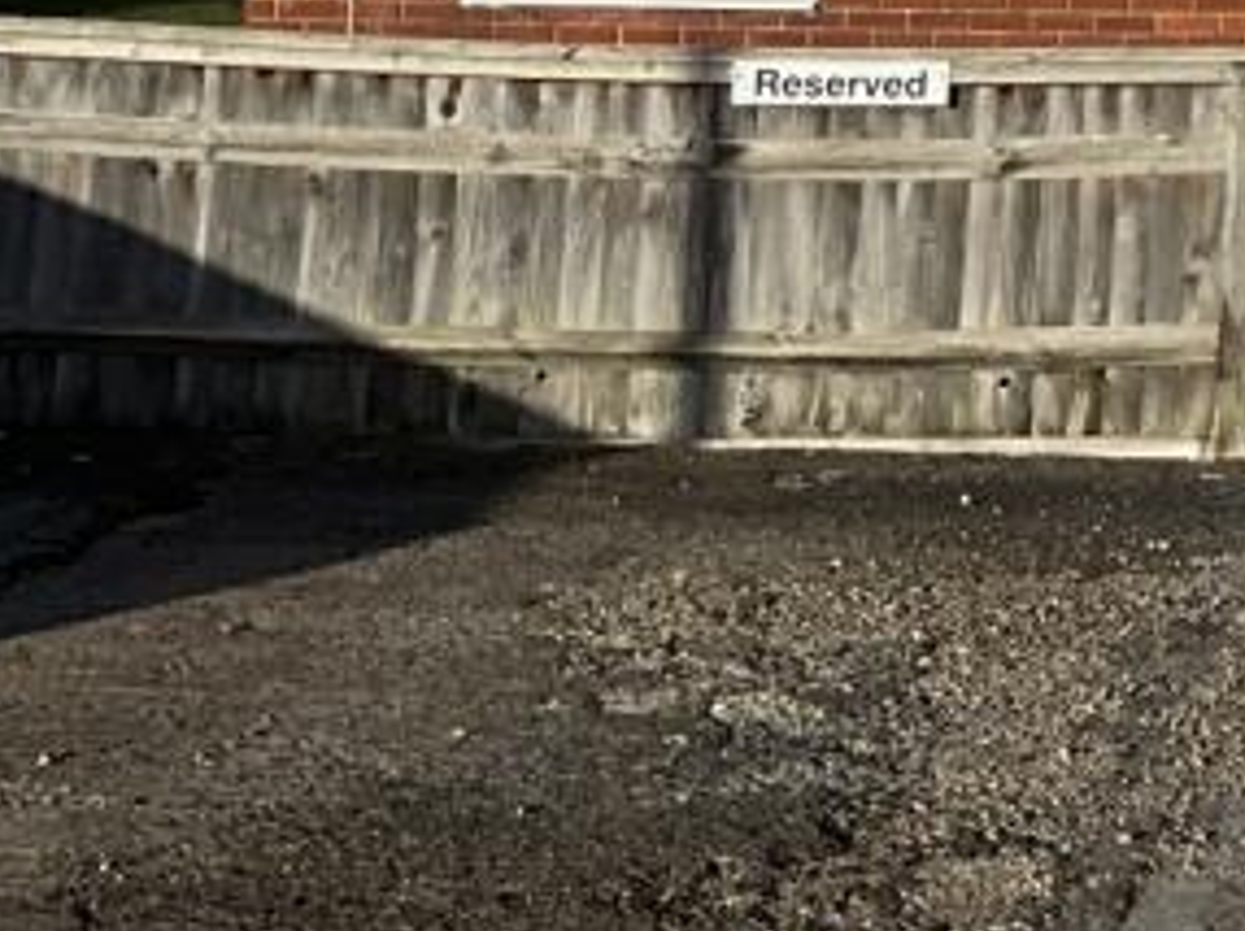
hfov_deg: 16.2
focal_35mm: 104
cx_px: 2190
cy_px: -618
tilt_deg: +5.4
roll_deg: -1.3
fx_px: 3737
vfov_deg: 13.1
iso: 25
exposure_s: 1/2141
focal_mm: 3
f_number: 1.8
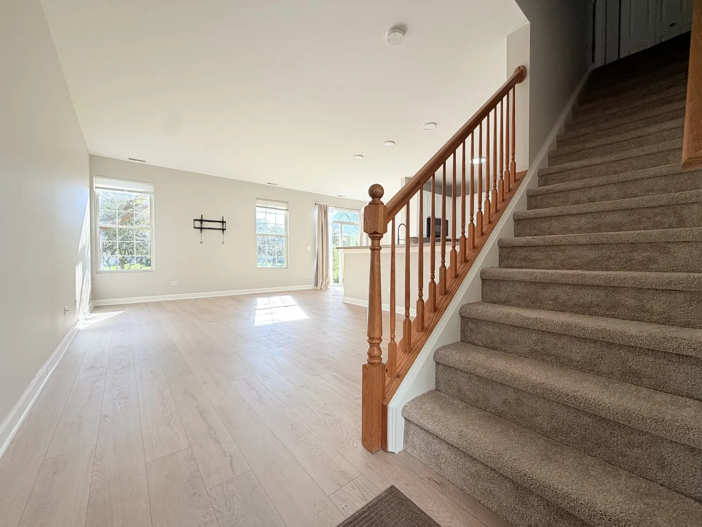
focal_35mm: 14
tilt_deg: -0.9
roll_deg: +0.2
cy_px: 264
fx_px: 284
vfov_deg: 85.7
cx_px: 351
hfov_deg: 102.1
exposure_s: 1/131
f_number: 2.2
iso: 40
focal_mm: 2.22
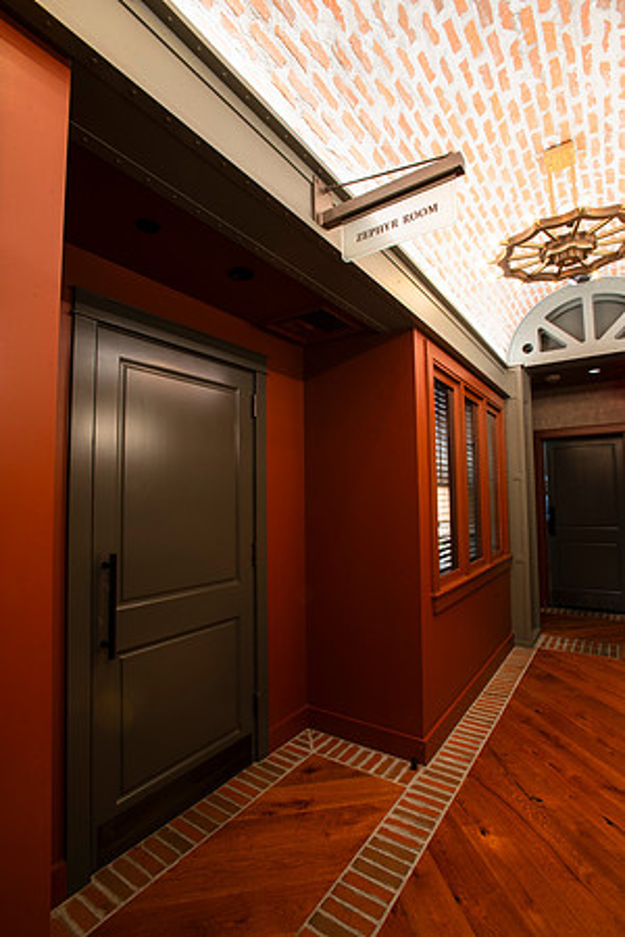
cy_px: 468
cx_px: 312
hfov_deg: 70.4
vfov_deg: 93.3
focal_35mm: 17
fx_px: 443
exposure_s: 8
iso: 200
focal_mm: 17
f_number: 20
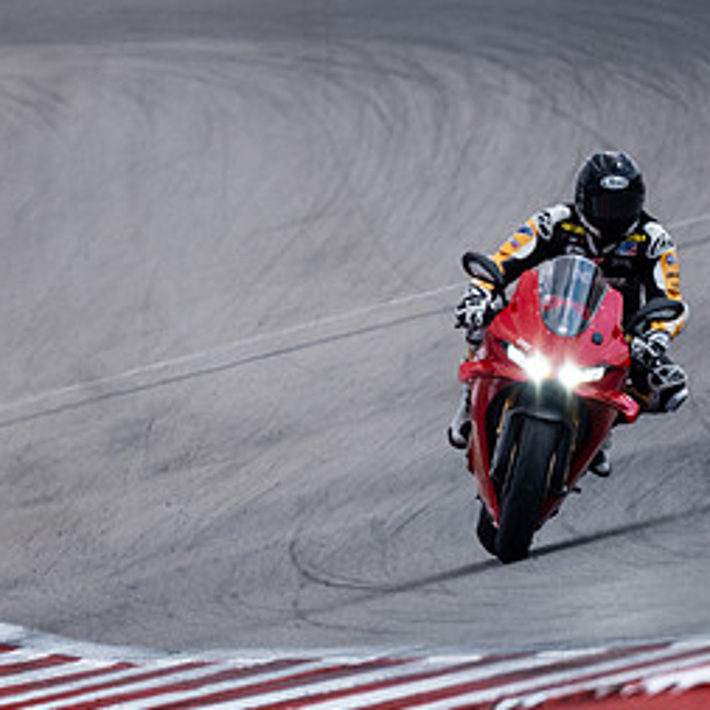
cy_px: 467
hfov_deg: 1.2
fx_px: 33949
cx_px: 376
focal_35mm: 1463
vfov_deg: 1.2
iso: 400
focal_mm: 500
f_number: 5.6
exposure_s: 1/2500
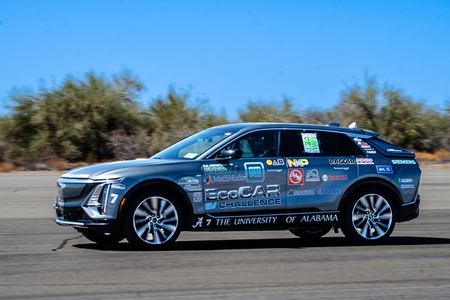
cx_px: 223
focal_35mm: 134
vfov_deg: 10.3
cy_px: 163
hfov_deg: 15.4
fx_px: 1669
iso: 200
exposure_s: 1/320
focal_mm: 118
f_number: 10
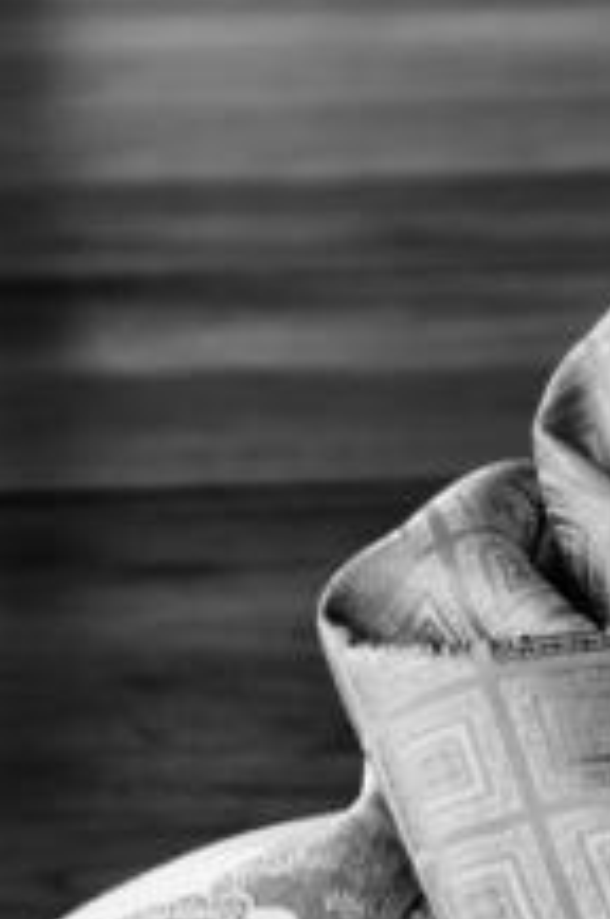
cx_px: 877
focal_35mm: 304
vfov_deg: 6.8
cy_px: 220
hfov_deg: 4.5
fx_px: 7747
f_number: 5.6
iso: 200
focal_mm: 55
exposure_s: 1/125
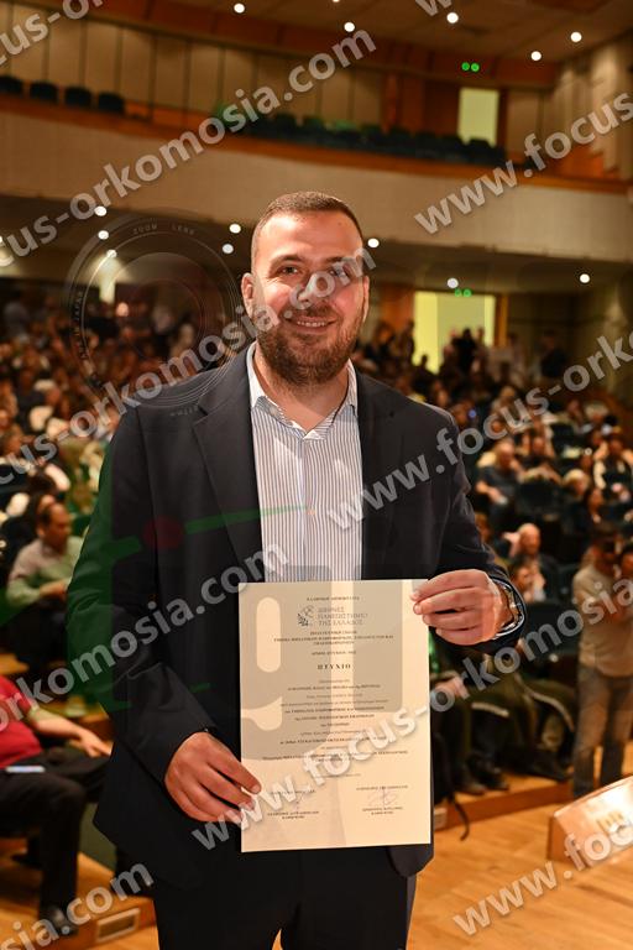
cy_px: 475
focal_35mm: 48
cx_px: 316
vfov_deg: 41.1
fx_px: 1266
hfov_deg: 28.1
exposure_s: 1/125
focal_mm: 48
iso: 6400
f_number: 4
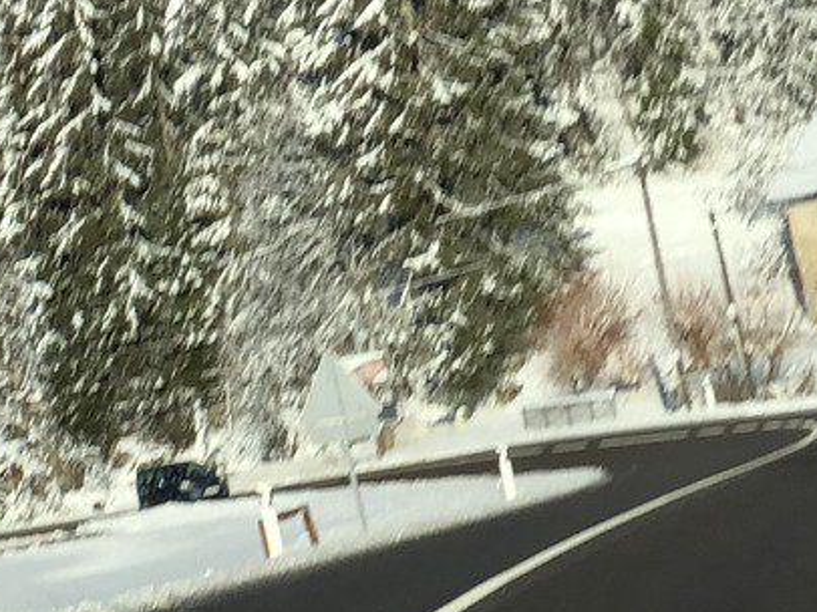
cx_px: -481
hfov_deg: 9.3
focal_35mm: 205
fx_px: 4836
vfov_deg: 7.2
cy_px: 717
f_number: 2.4
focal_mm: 6
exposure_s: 1/991
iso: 16
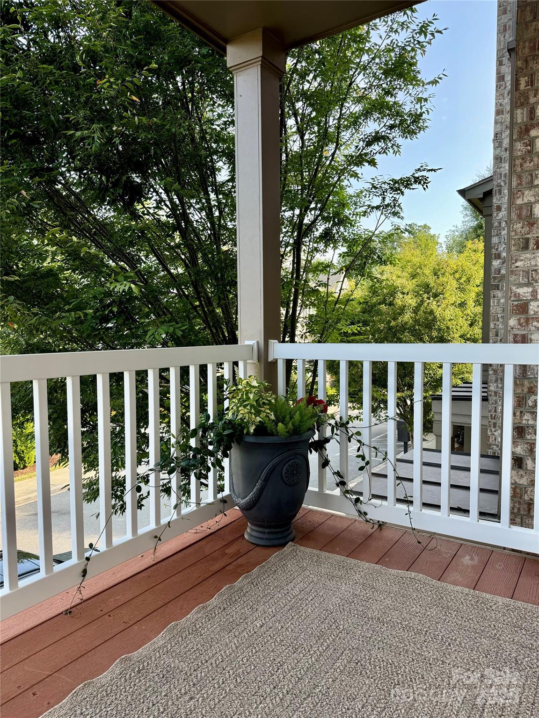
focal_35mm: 24
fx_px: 498
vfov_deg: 71.6
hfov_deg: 56.8
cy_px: 359
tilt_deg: -2.1
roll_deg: +1.3
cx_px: 270
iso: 80
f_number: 1.78
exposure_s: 1/376
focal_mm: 6.76
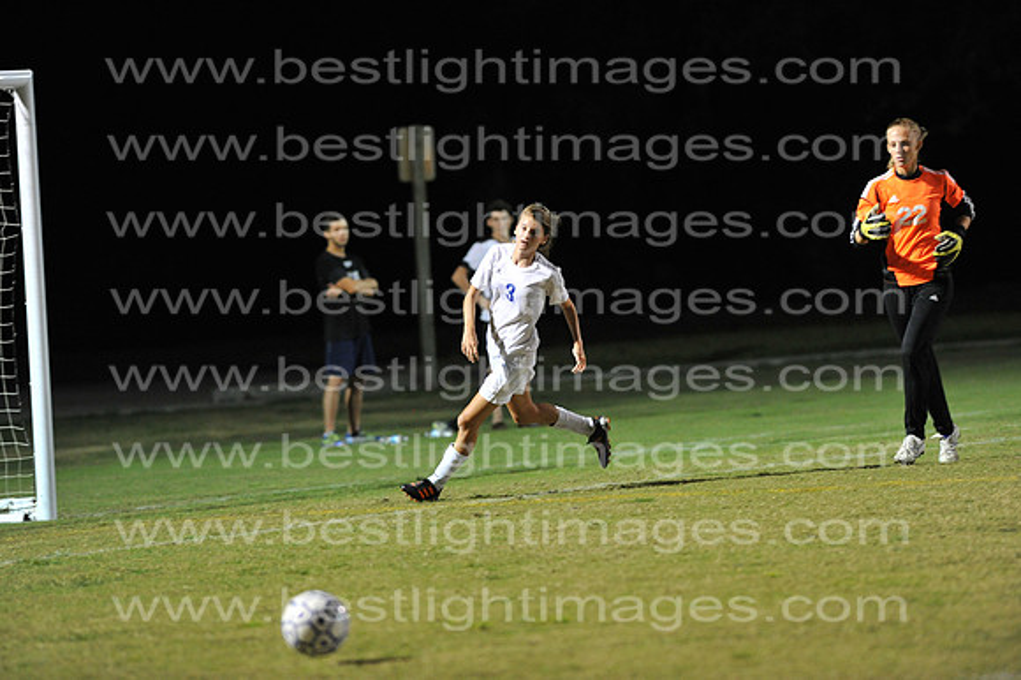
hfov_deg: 6.9
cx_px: 510
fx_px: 8503
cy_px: 340
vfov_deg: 4.6
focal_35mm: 300
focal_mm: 300
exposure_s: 1/400
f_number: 4
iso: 5000
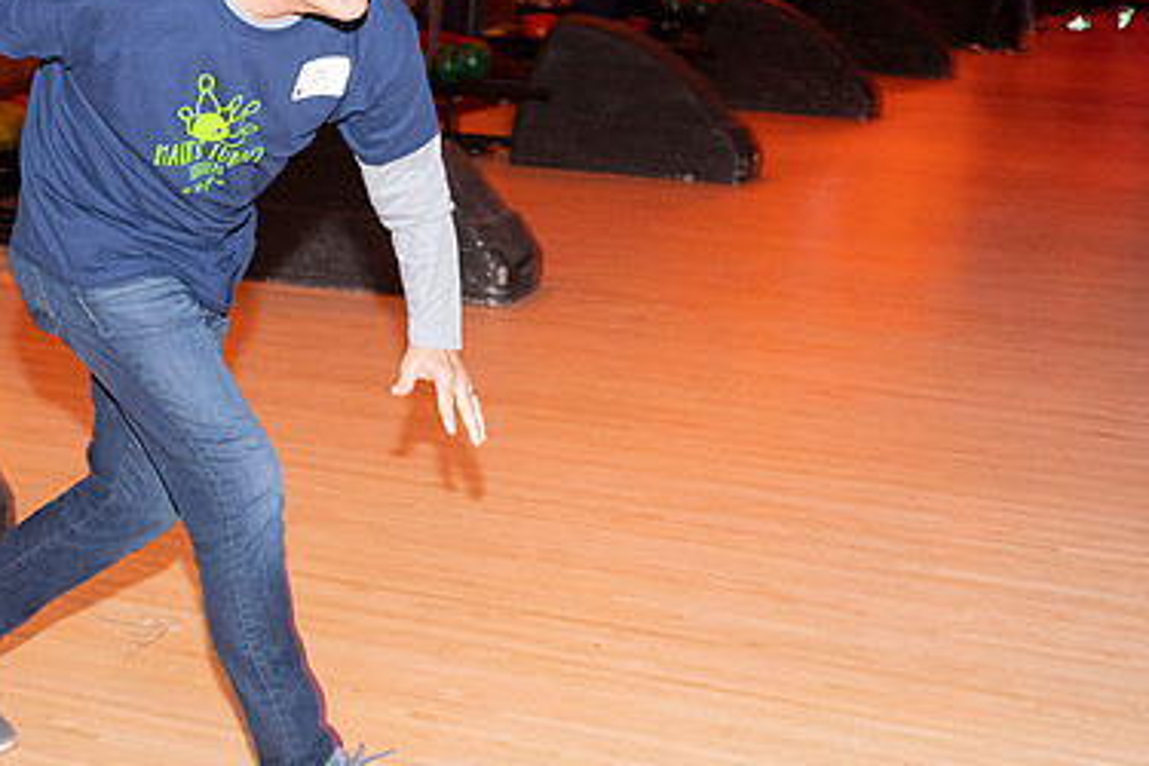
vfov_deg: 20.8
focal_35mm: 65
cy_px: 256
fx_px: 2074
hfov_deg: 30.7
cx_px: 371
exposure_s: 1/100
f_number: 5.6
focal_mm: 42
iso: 2000
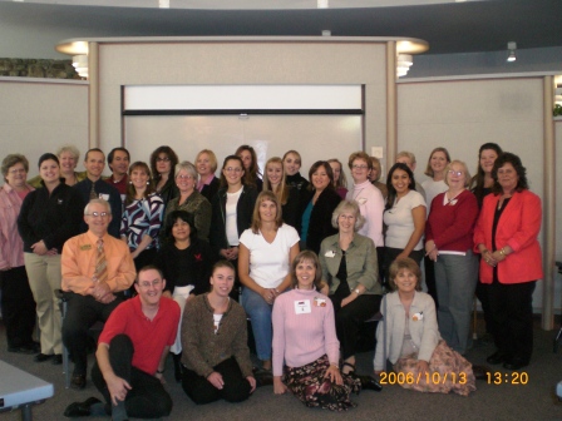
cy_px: 210
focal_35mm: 38
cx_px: 281
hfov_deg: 49.0
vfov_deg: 37.7
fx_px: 617
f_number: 3.1
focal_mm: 6.3
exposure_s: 1/60
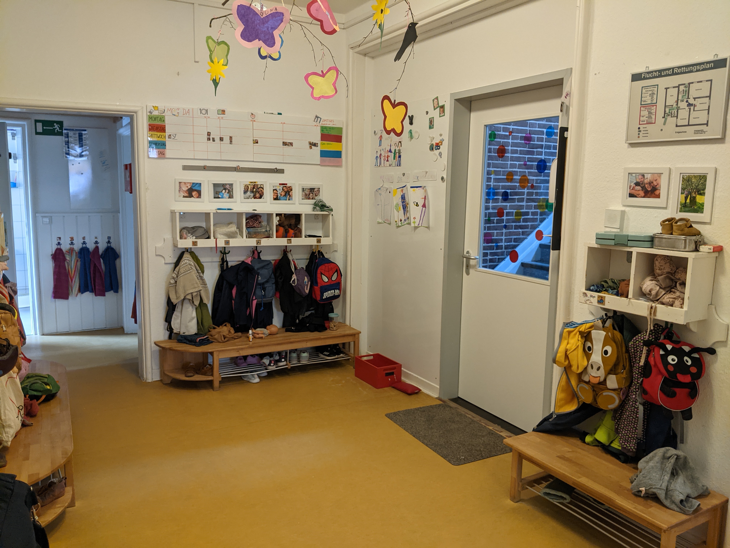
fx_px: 569
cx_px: 365
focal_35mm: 27
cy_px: 274
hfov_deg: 65.3
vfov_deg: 51.4
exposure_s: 1/50
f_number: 1.8
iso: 255
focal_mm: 4.44
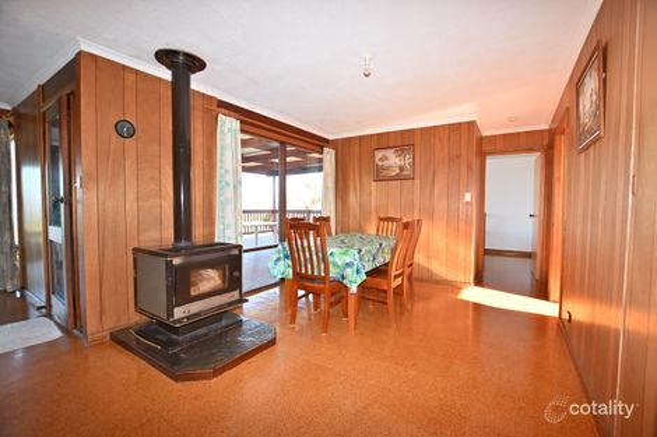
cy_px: 218
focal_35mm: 15
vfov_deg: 77.3
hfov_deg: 100.4
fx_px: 274
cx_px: 328
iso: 200
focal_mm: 10
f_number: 4
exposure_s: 1/60
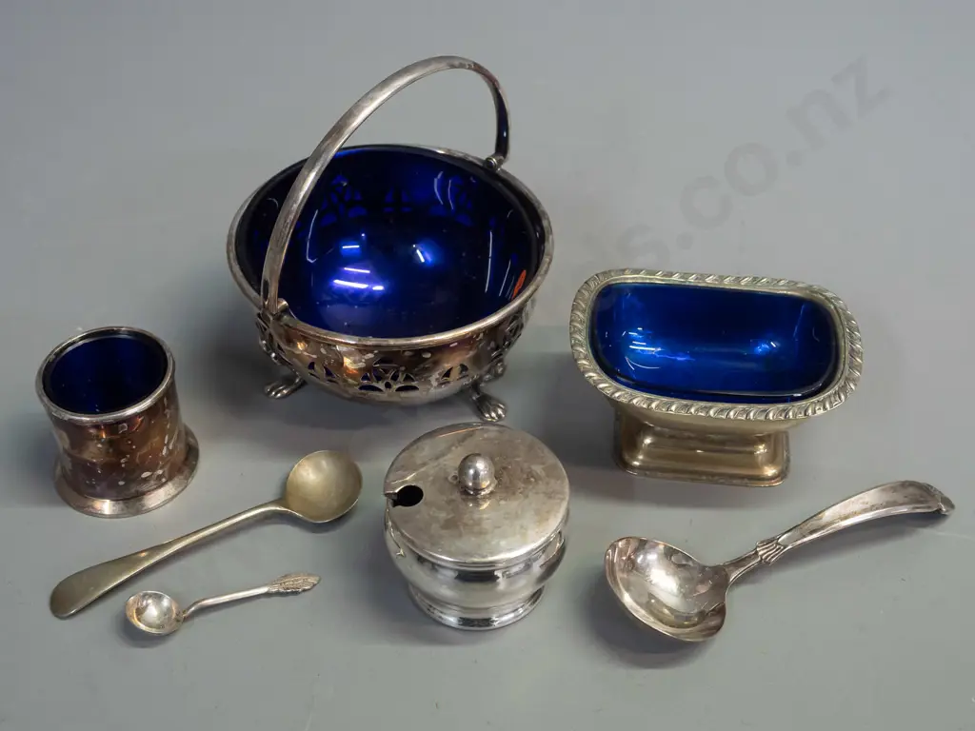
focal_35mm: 40
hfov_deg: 46.8
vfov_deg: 36.0
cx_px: 488
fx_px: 1127
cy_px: 366
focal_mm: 20
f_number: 5
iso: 2500
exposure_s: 1/160
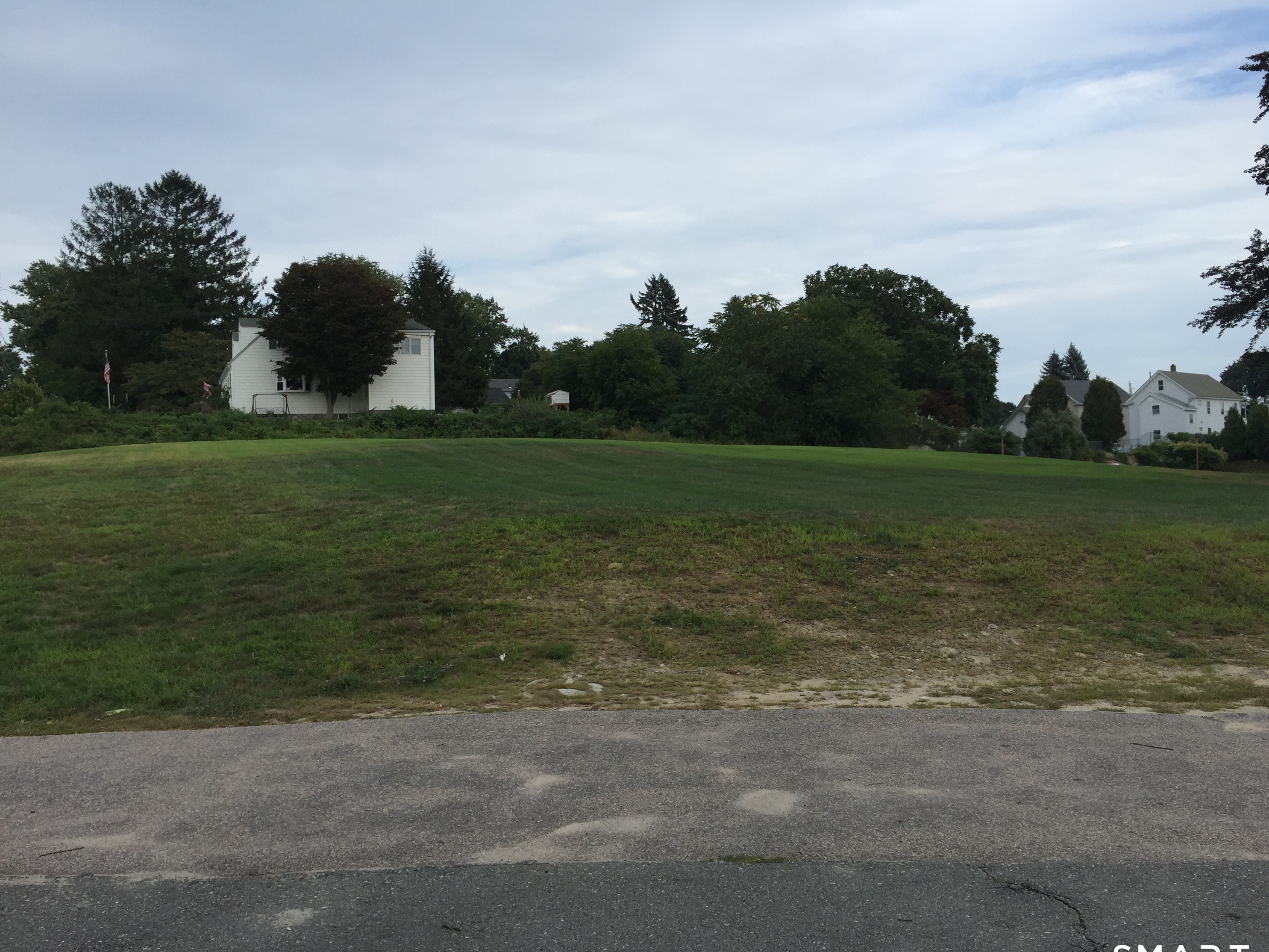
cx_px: 652
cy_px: 487
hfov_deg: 60.0
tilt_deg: -1.2
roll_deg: +1.8
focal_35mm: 30
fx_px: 1100
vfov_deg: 46.8
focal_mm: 4.15
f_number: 2.2
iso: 32
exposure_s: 1/1647
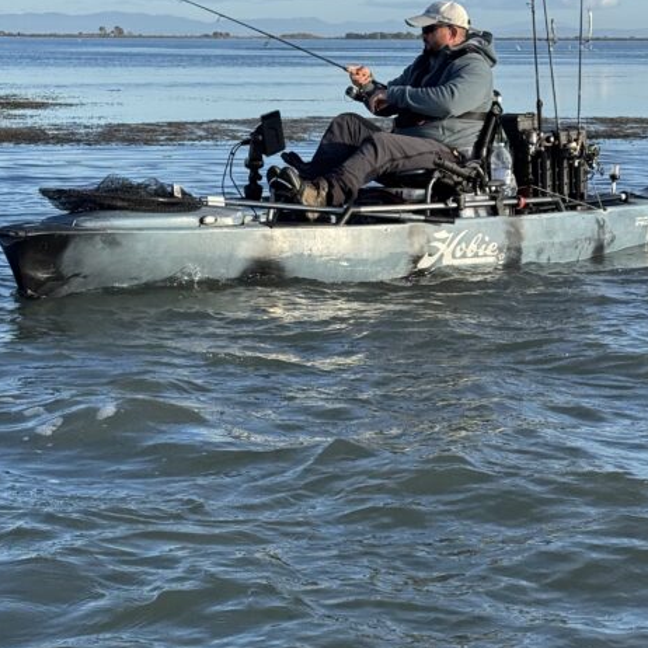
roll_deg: -1.8
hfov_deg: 18.5
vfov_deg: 18.5
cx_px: 302
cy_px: 297
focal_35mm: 94
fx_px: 1991
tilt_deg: -9.2
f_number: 1.78
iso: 64
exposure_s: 1/2717
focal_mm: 6.76
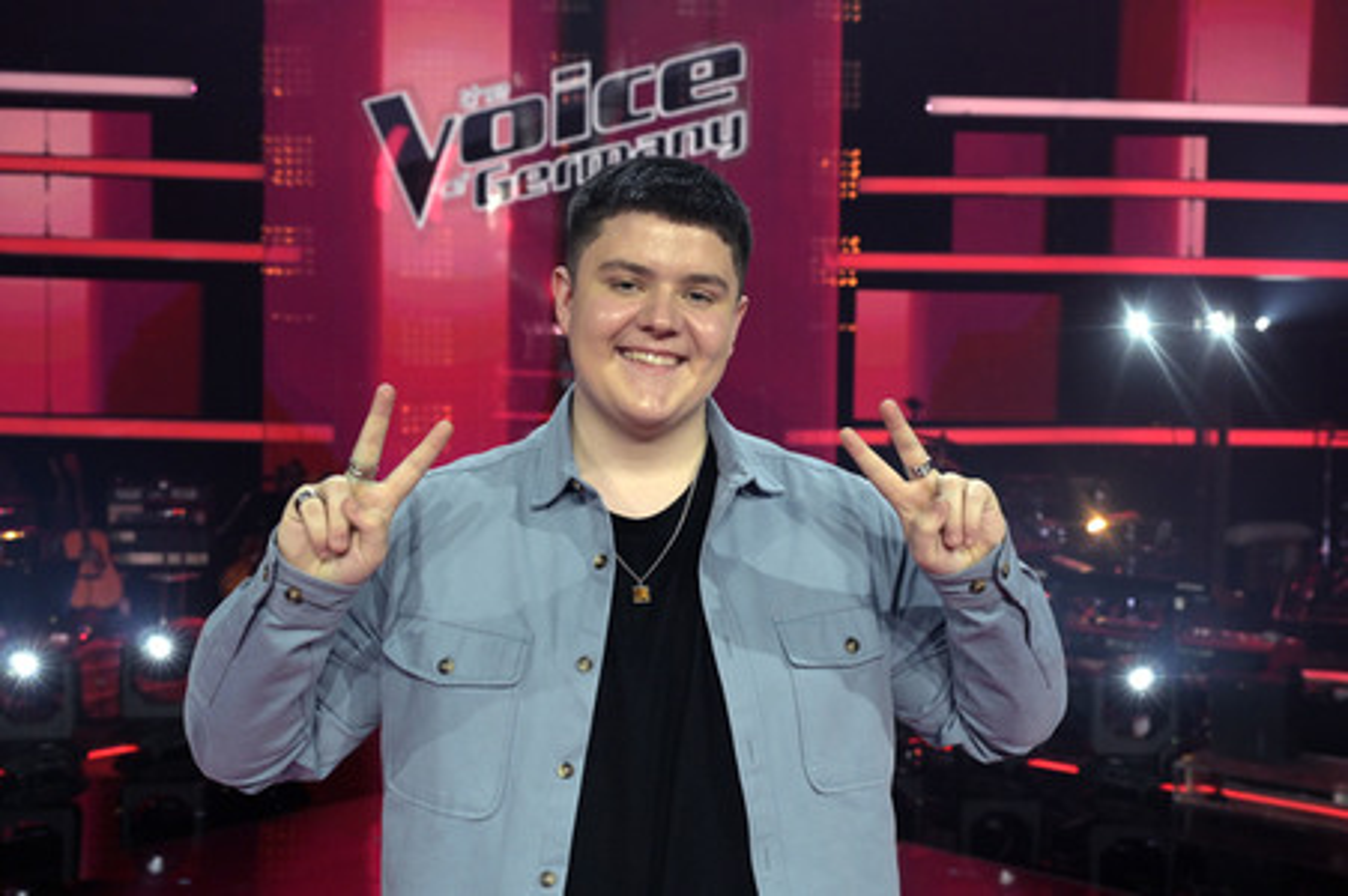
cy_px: 448
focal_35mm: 39
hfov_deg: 49.6
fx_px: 1459
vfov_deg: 34.2
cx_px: 674
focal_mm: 39
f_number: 5
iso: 3200
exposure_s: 1/320
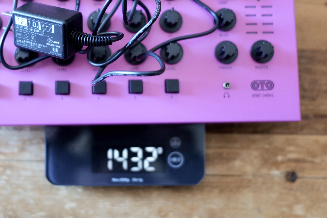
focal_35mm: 62
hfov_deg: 32.3
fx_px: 563
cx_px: 128
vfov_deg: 21.8
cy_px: 69
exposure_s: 1/60
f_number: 2.8
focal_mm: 45
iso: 400
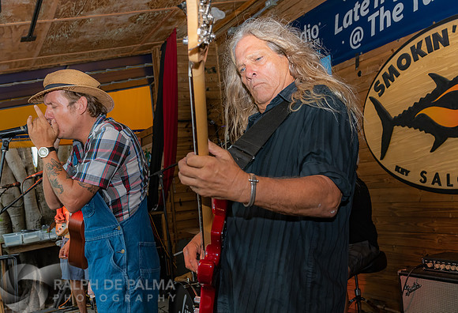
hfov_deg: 48.4
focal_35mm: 40
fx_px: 509
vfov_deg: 34.0
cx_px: 211
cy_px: 185
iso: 800
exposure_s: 1/160
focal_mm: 28
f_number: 5.6
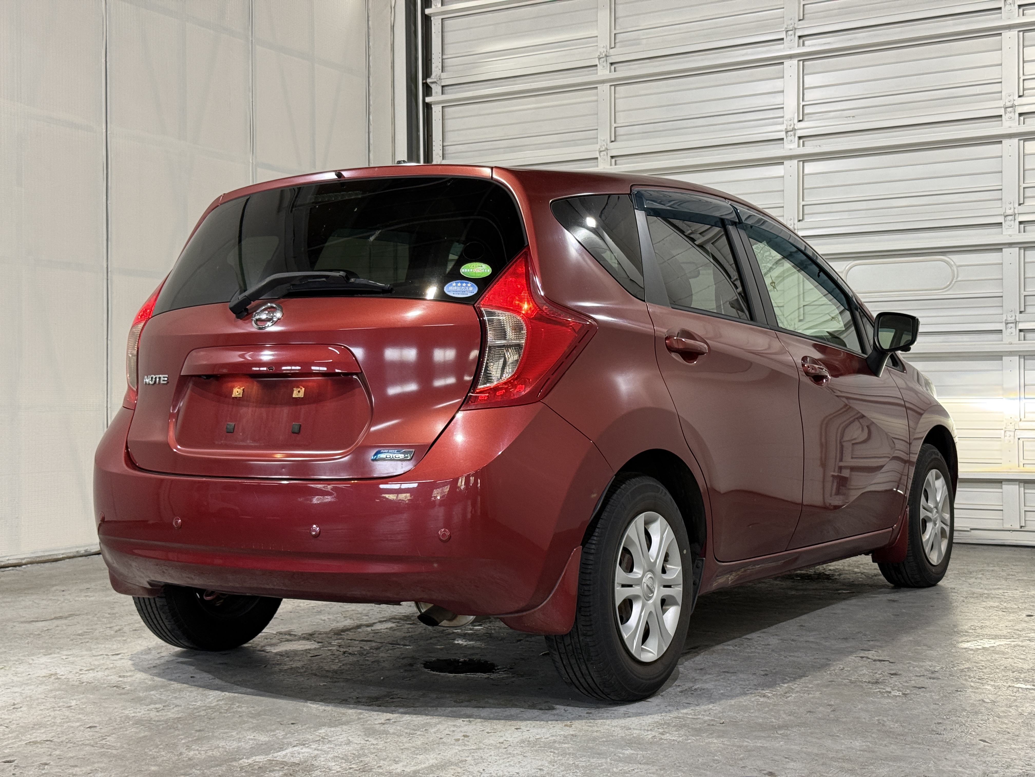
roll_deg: +0.4
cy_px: 388
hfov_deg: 39.7
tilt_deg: -0.2
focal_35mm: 48
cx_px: 518
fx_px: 1435
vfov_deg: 30.3
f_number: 1.78
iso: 125
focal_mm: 6.76
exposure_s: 1/60
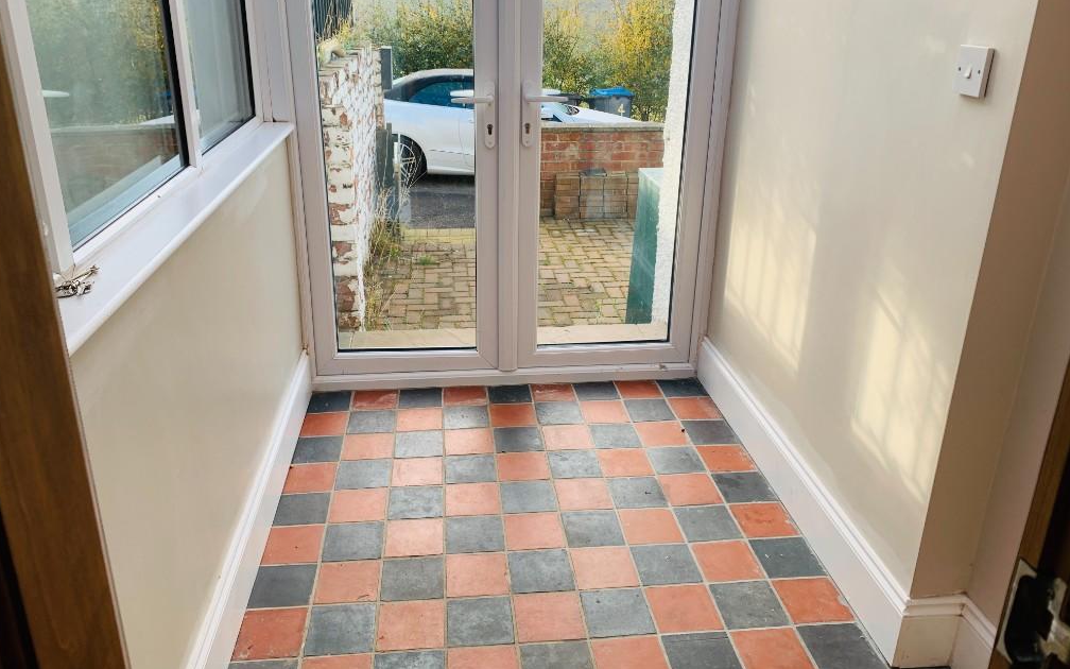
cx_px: 528
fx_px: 817
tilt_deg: -22.2
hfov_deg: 66.5
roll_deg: -0.5
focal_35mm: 28
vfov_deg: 44.5
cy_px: 299
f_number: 1.8
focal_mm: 4.25
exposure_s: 1/125
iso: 25
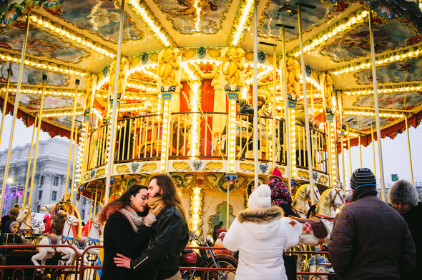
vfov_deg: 31.8
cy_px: 140
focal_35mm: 42
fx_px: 492
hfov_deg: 46.4
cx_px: 211
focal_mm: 28
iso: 200
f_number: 4
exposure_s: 1/20
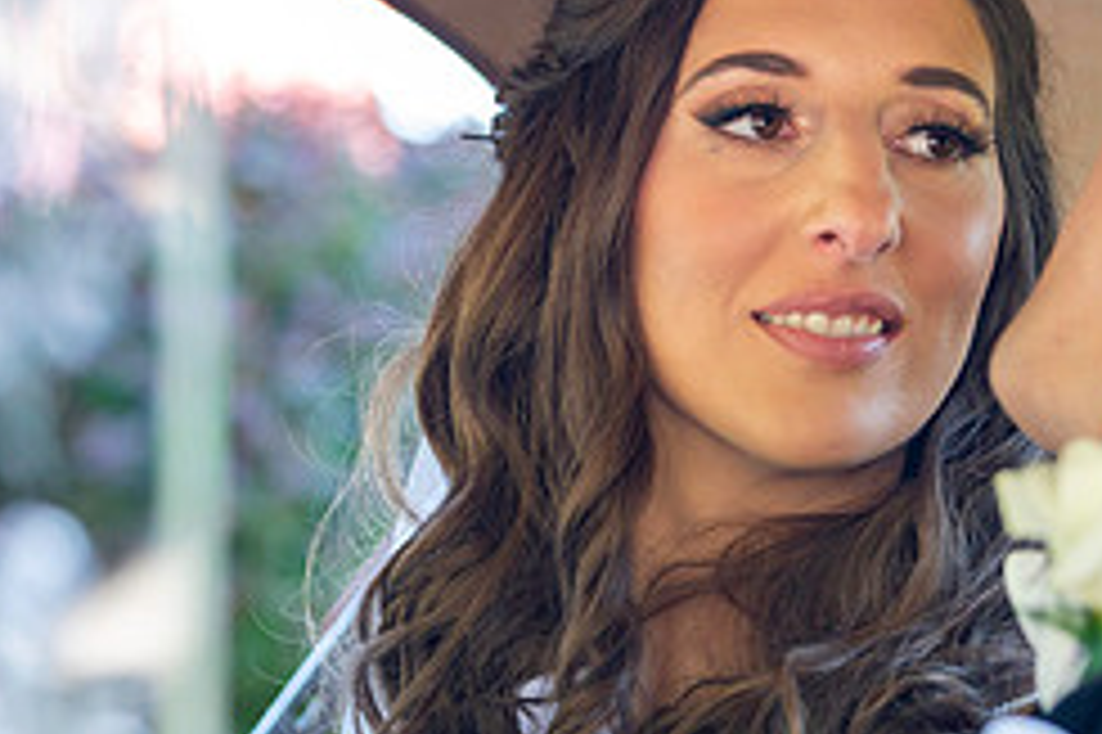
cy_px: 383
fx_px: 6240
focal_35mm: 204
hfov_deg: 10.1
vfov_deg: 6.7
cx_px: 814
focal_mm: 86
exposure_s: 1/250
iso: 1000
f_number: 3.5
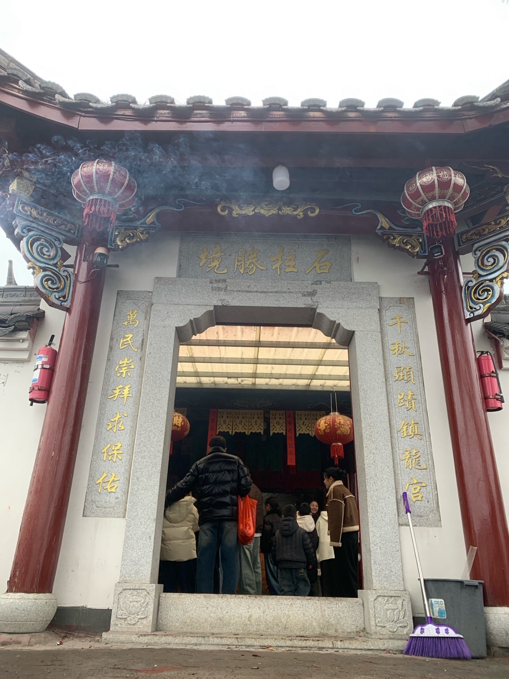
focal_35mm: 26
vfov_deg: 67.3
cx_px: 254
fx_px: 510
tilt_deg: +23.7
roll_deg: -0.8
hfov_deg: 53.1
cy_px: 340
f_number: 1.8
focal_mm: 4.25
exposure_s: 1/122
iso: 32
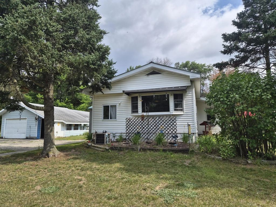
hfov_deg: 73.9
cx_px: 138
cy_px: 104
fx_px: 183
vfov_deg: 58.9
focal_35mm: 23
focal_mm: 5.4
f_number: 1.8
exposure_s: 1/5920
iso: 80
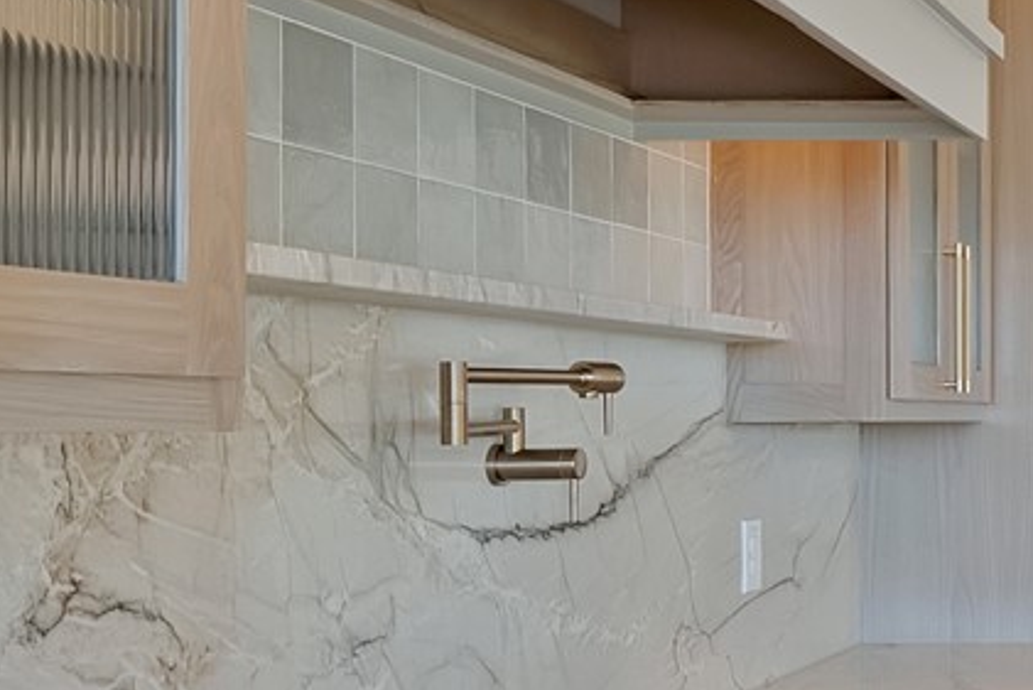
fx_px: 1636
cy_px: 409
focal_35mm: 57
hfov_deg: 27.7
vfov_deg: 23.8
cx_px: 1413
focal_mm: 12
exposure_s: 1/13
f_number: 9
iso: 640
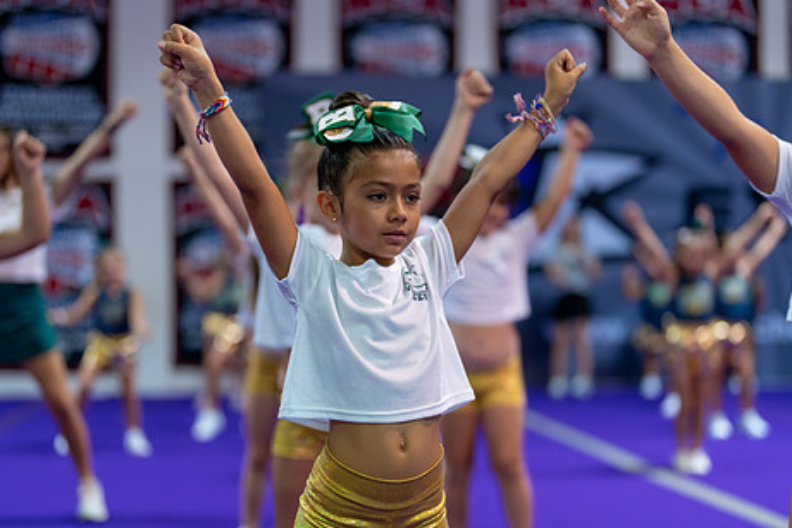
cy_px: 319
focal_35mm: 63
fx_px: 1386
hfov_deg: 31.9
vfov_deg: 21.6
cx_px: 398
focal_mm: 50
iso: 500
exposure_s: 1/320
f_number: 1.2
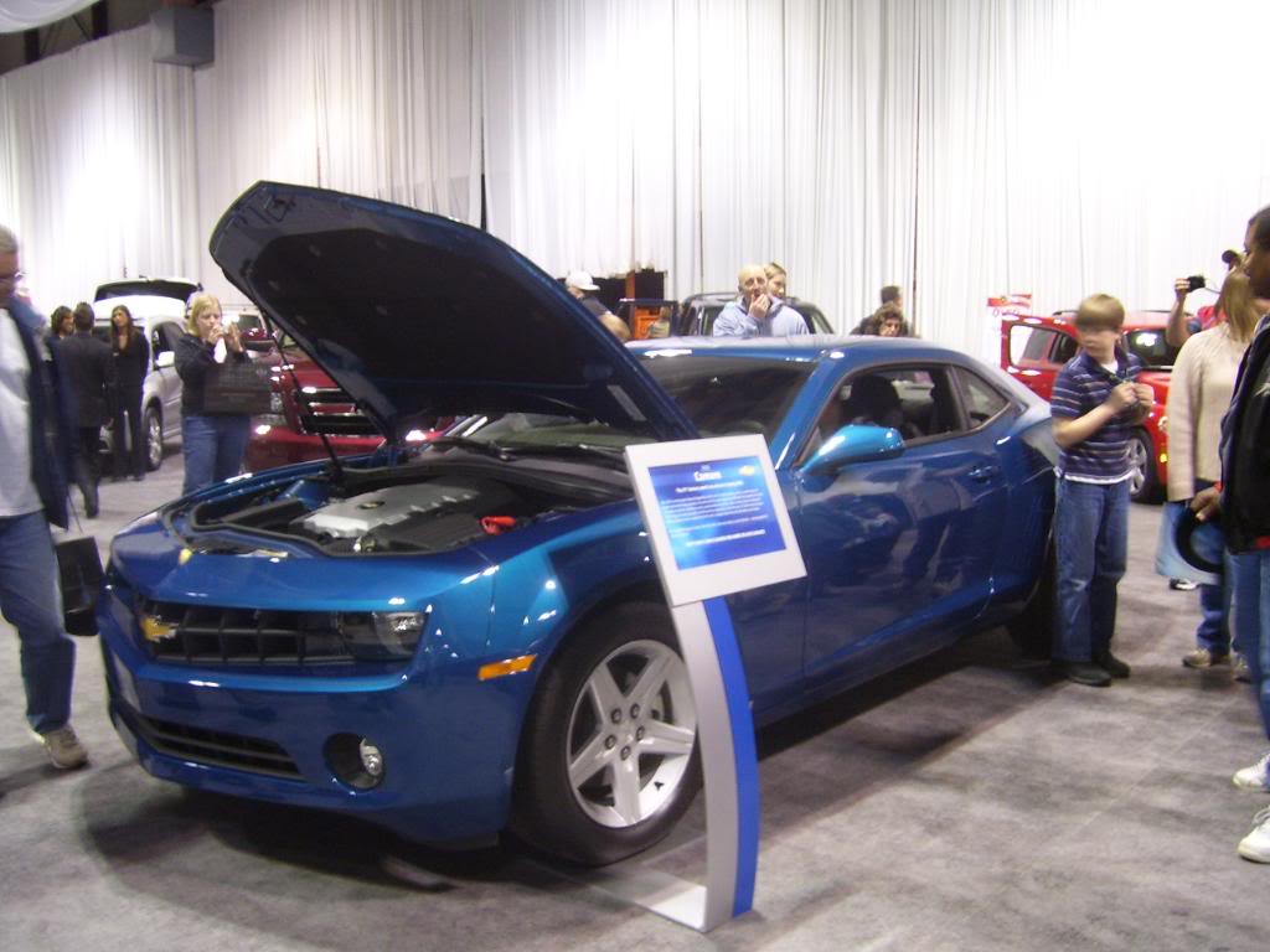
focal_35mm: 34
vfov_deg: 41.8
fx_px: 1247
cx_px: 635
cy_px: 476
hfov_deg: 54.0
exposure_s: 1/8
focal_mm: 5.6
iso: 160
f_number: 2.7
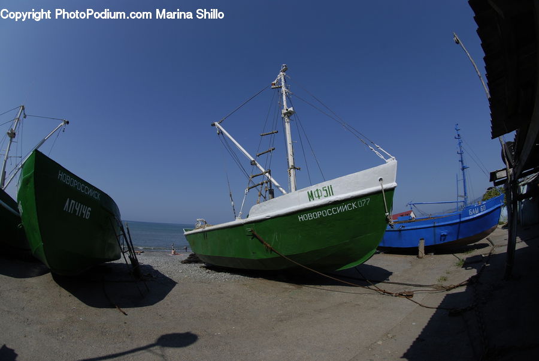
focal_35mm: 16
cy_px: 180
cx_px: 270
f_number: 8
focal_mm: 10.5
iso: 100
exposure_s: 1/640
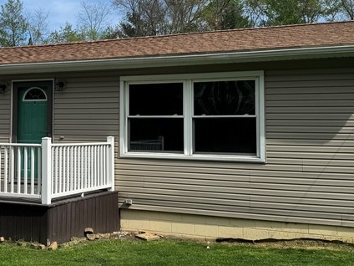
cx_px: 68
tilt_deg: +3.0
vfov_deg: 25.2
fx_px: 593
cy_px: 102
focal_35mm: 58
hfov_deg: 32.3
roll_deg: -0.6
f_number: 1.78
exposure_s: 1/4950
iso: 80
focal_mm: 6.76
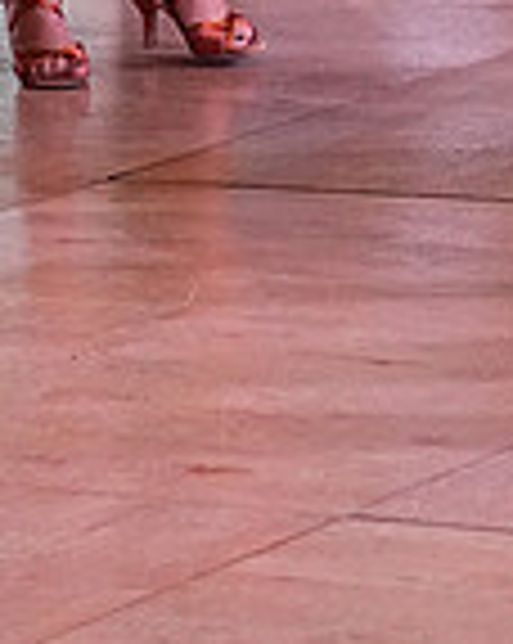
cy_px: -585
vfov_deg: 7.0
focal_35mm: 267
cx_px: 727
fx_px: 5078
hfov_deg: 5.7
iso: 3200
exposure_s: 1/400
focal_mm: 47
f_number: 5.6
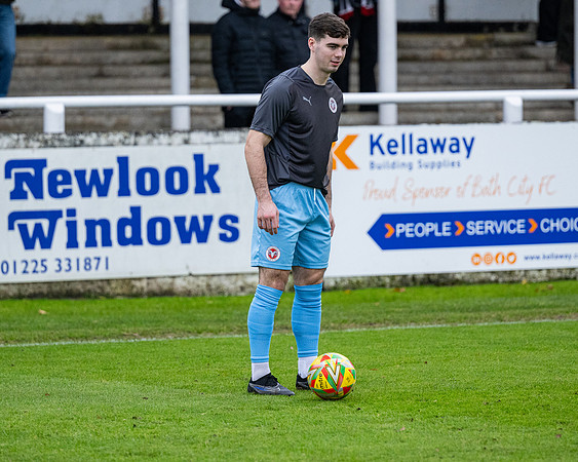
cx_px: 271
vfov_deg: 5.7
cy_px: 231
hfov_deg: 7.2
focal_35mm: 270
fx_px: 4624
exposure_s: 1/1000
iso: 1000
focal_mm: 160
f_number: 2.8
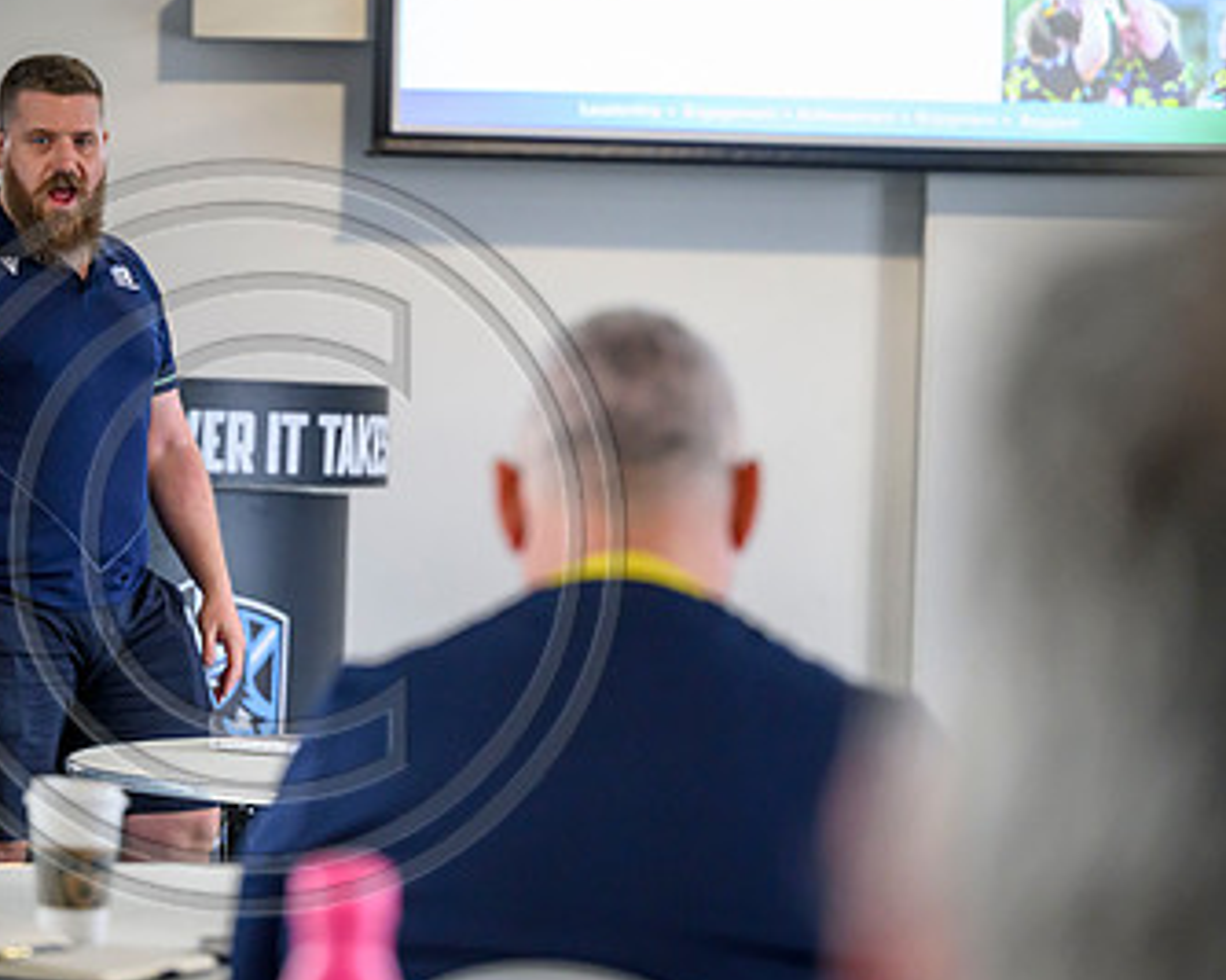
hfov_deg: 12.8
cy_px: 534
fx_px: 5441
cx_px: 246
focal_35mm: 150
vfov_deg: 10.3
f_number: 2.8
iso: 2500
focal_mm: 92
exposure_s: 1/500
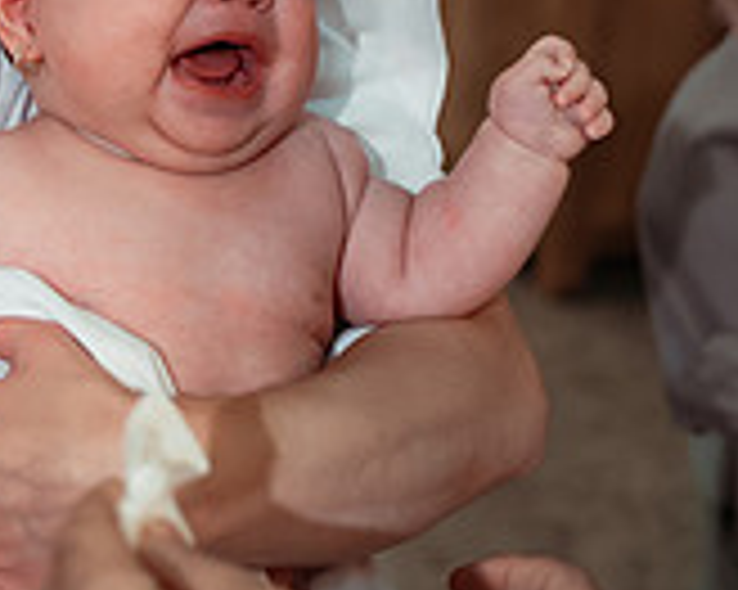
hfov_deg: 16.5
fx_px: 2532
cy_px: 70
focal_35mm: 116
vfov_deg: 13.2
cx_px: 158
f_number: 2.8
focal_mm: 35
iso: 1600
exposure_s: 1/160
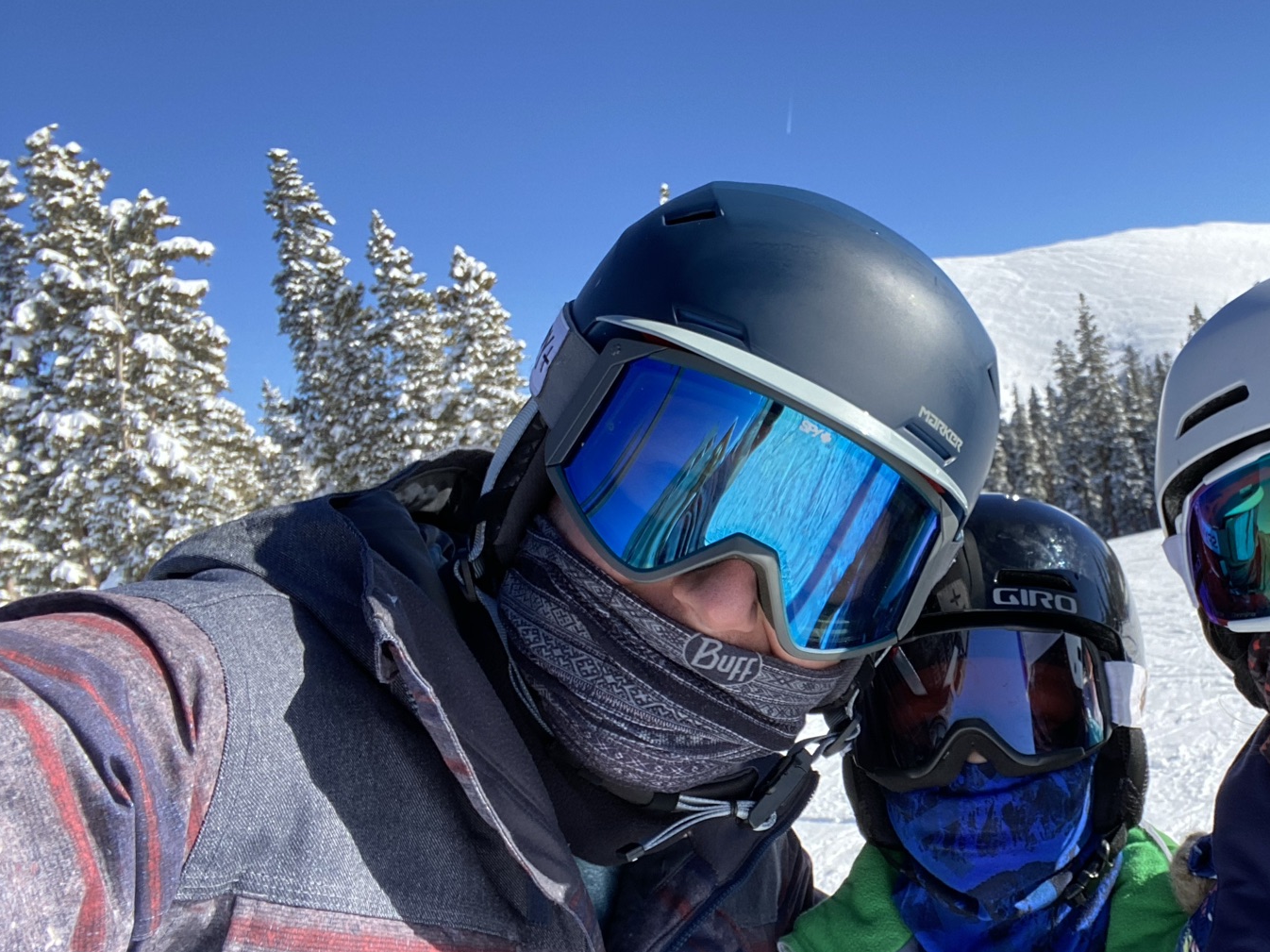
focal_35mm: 35
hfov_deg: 50.4
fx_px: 1284
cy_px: 574
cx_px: 961
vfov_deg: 40.5
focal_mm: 2.71
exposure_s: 1/515
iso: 25
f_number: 2.2
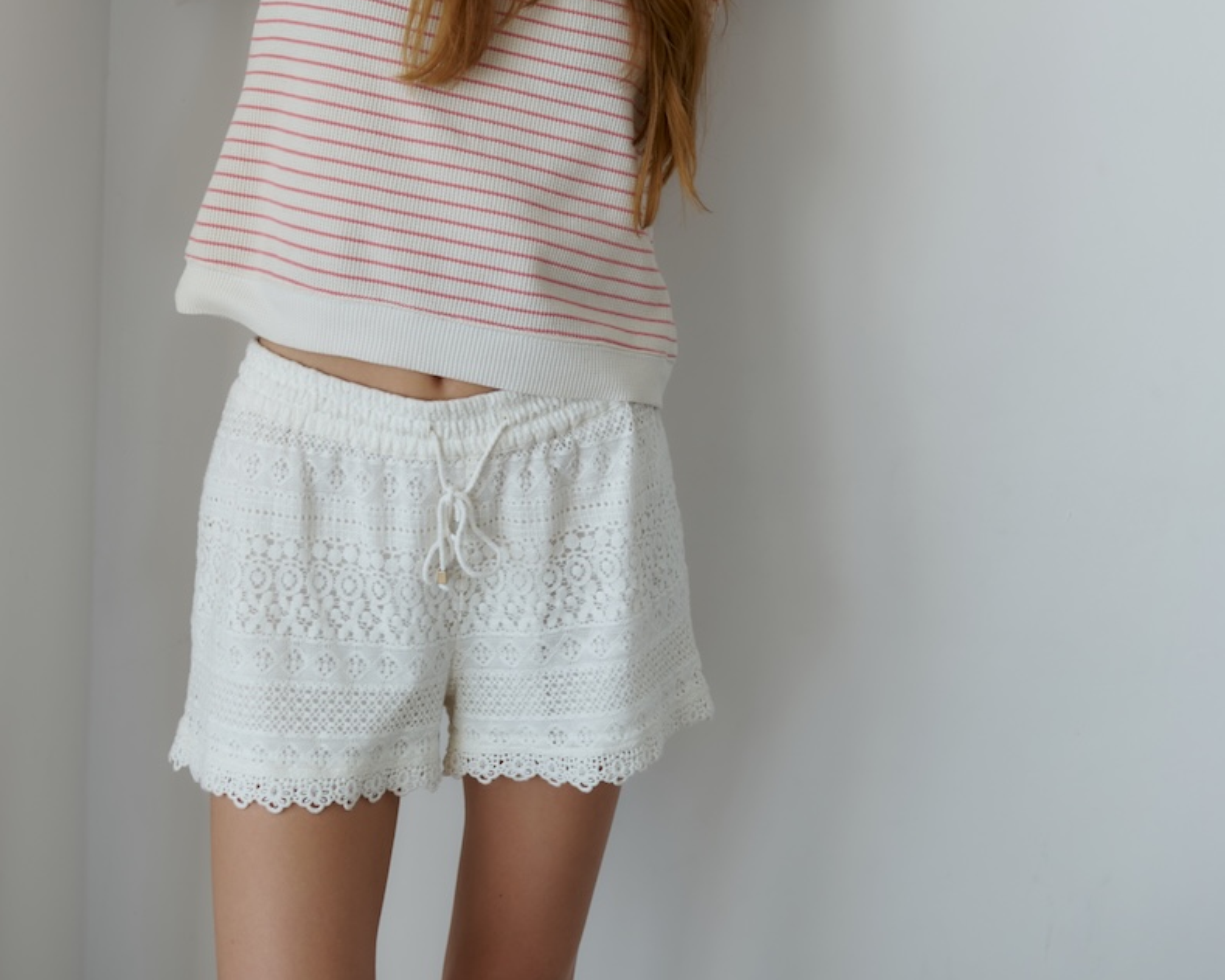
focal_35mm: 50
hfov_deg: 37.3
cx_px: 618
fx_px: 1813
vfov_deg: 29.1
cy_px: 101
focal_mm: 35
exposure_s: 1/200
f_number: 3.5
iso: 200
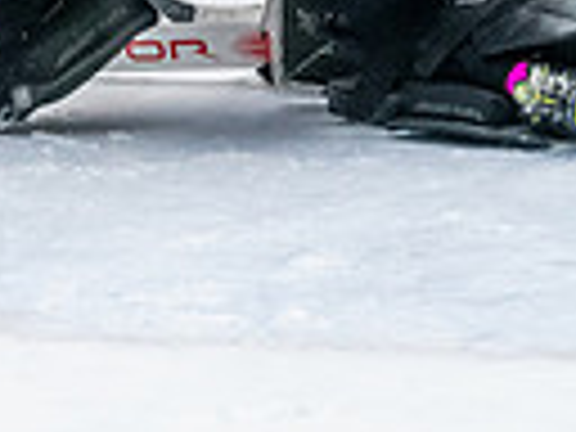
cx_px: 190
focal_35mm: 430
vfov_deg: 3.4
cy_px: -323
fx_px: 7155
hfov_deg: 4.6
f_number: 2.8
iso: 3200
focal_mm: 86
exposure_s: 1/800
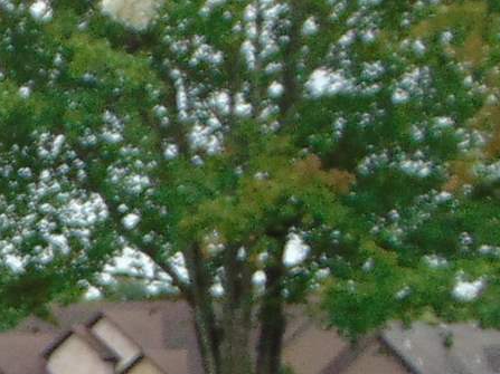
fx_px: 2484
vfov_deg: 8.4
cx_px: -359
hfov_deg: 10.9
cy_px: 624
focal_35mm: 172
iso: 80
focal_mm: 4.5
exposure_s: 1/500
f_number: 3
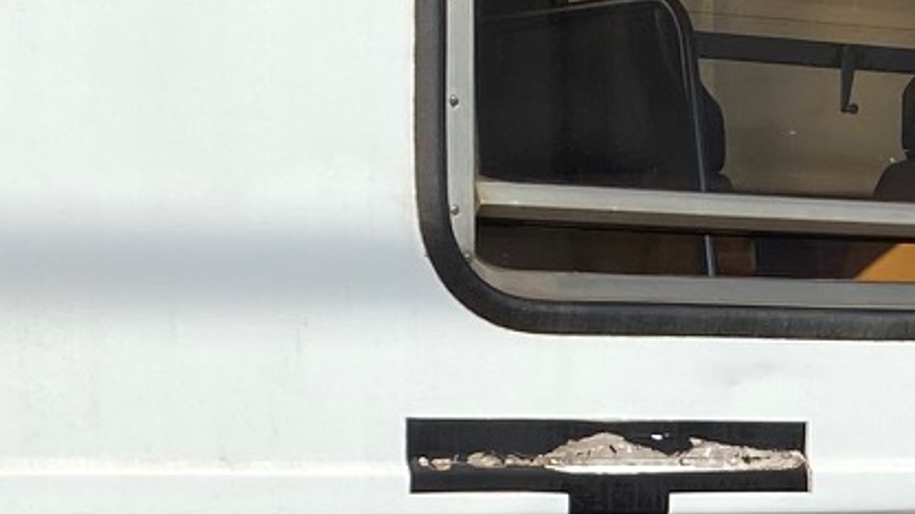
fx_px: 3322
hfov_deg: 15.2
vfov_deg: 8.7
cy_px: 672
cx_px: 1044
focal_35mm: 137
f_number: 1.8
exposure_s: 1/4444
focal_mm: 4.25
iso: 32
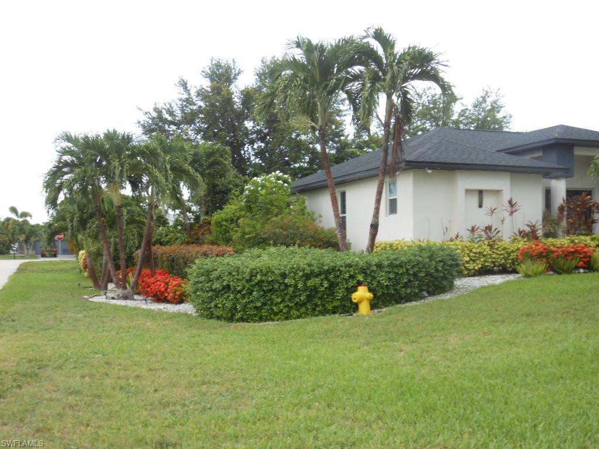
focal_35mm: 43
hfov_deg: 43.9
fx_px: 744
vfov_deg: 33.6
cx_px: 300
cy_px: 224
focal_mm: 7.7
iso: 80
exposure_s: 1/100
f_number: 3.8
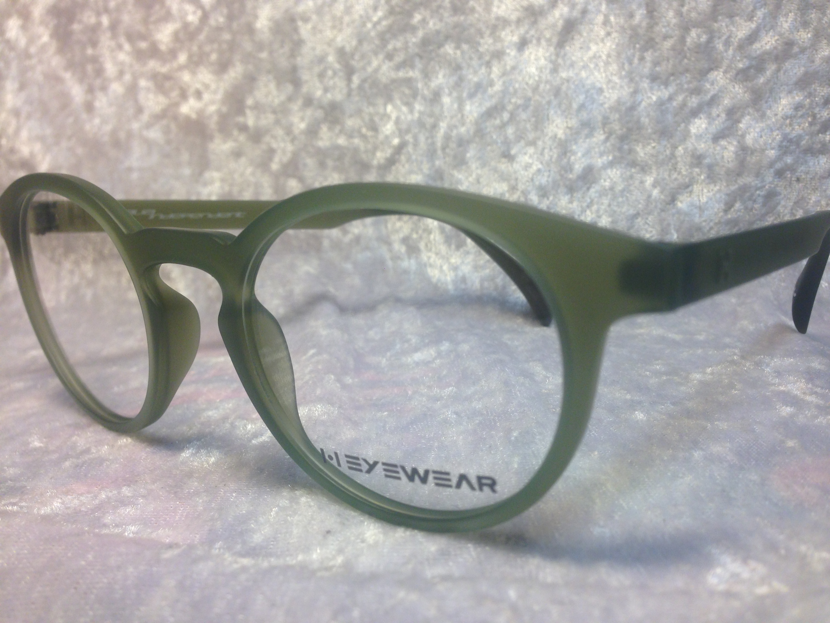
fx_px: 791
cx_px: 415
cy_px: 312
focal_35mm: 33
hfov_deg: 55.4
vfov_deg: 42.9
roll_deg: -0.2
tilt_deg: -6.0
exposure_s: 1/100
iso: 64
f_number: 2.4
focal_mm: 4.12
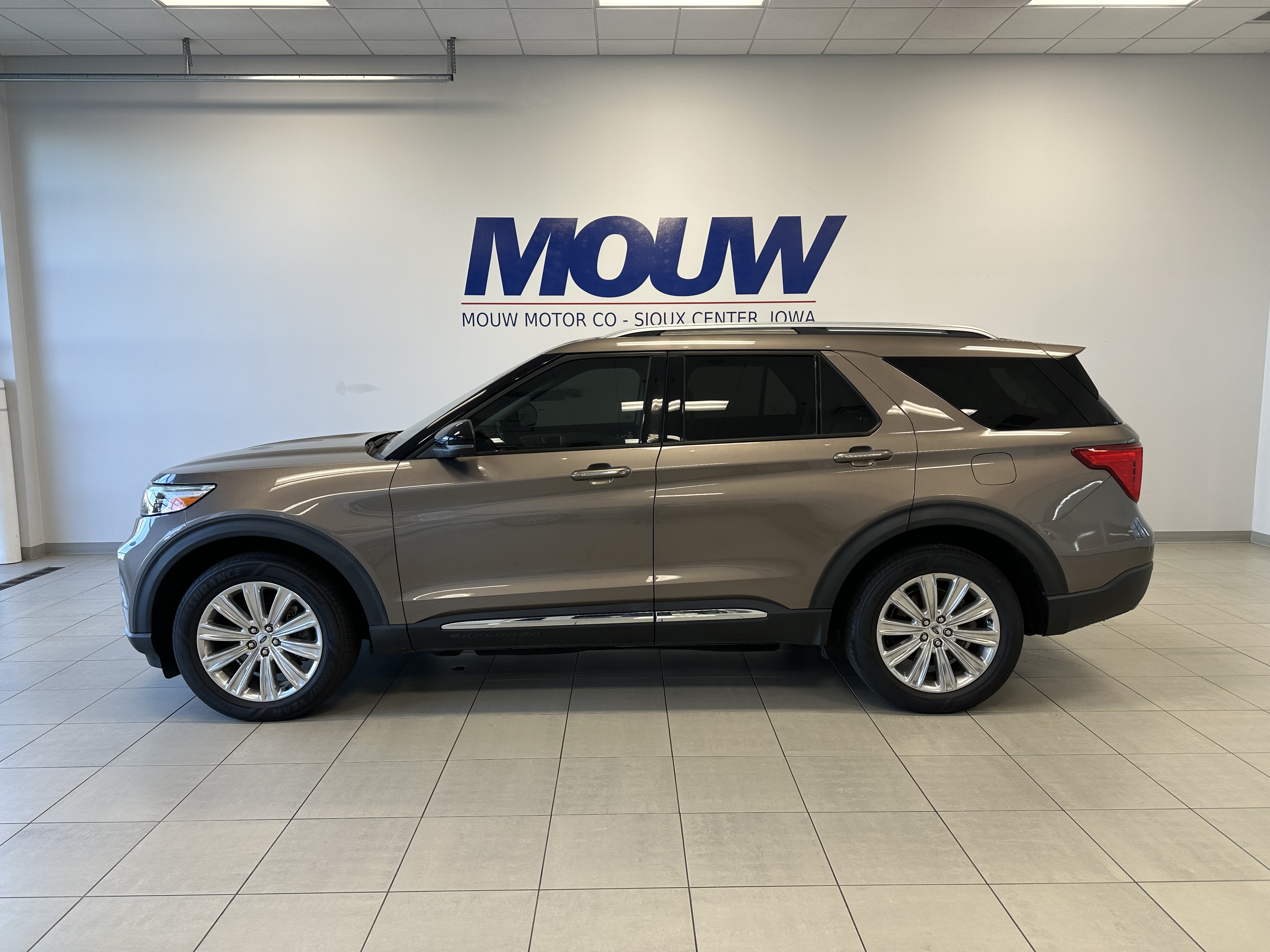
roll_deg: +0.8
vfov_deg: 56.8
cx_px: 635
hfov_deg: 71.6
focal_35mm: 24
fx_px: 881
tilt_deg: -5.9
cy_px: 476
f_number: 1.78
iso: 64
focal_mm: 6.86
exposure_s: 1/120
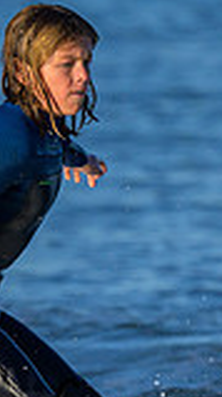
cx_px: 42
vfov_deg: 0.7
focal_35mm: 3064
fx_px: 32185
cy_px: 396
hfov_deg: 0.4
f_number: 6.3
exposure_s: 1/1600
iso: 250
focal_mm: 800
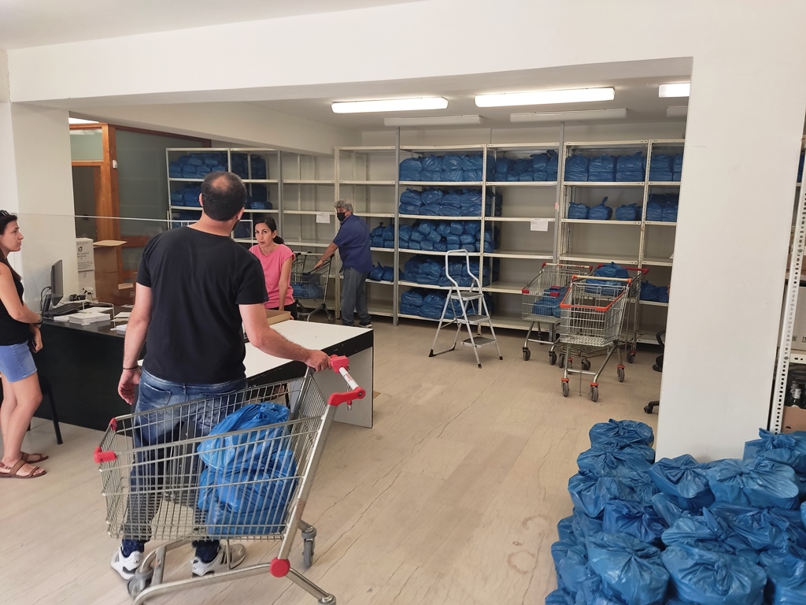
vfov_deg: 54.9
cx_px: 403
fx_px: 582
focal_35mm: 25
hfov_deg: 69.4
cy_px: 302
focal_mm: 4.71
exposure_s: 1/50
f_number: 1.79
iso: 78
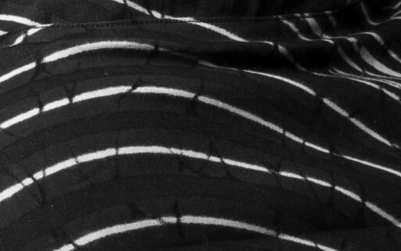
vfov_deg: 5.1
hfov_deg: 8.1
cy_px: -131
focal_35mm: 256
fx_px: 2798
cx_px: -39
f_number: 16
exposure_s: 1/125
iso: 100
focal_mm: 50
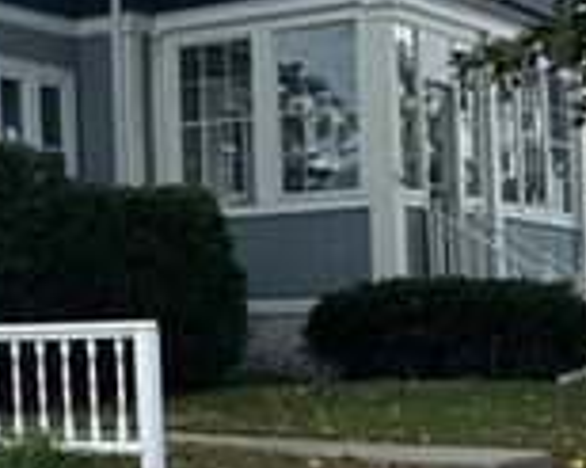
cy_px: 325
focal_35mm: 110
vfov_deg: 14.0
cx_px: -263
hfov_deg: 16.2
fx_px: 1907
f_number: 1.6
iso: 50
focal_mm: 5.96
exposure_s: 1/1178
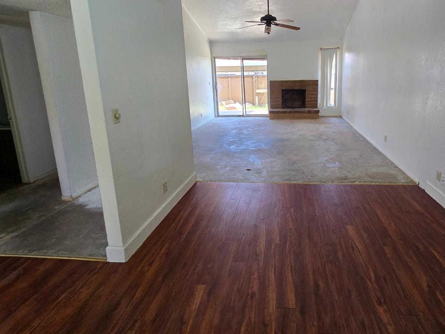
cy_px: 119
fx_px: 231
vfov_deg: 70.1
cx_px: 272
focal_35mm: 18
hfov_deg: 86.4
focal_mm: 2.2
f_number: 2.2
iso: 160
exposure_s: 1/73.1
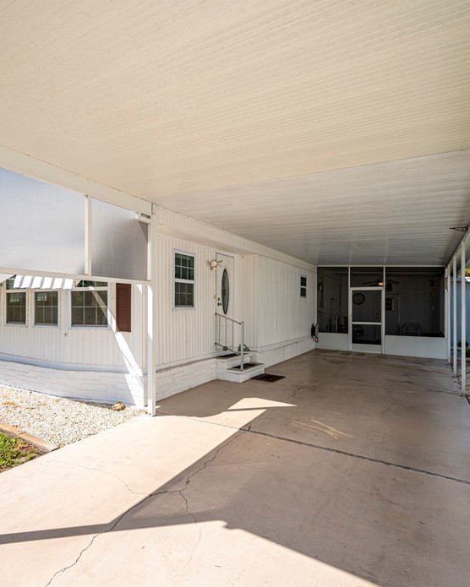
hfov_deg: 61.6
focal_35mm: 22
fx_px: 383
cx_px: 156
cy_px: 304
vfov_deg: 75.0
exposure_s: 1/1600
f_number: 4
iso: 100
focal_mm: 15
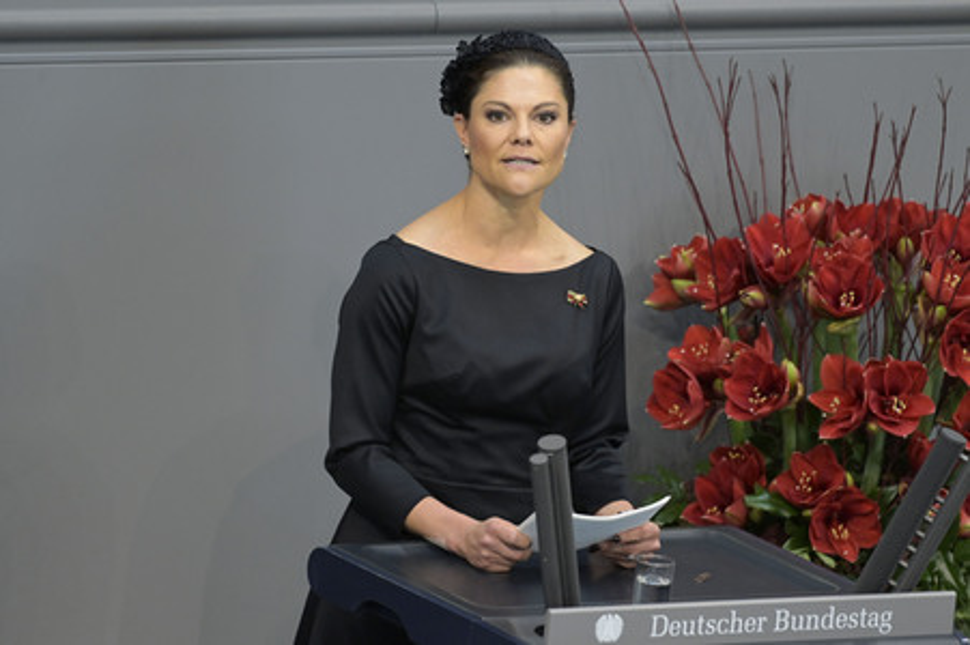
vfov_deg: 3.4
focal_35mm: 400
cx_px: 485
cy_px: 322
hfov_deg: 5.2
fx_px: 10770
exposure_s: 1/250
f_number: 5.6
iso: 8000
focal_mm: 400
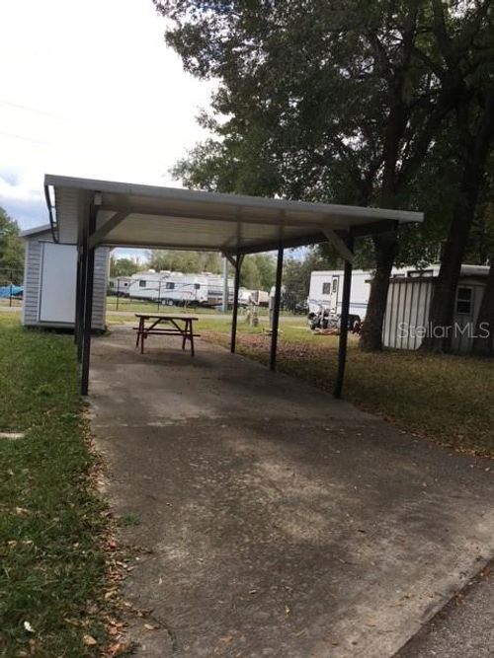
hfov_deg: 48.2
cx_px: 247
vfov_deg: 61.7
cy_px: 329
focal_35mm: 29
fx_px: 552
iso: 25
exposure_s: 1/218
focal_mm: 4.15
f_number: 2.2
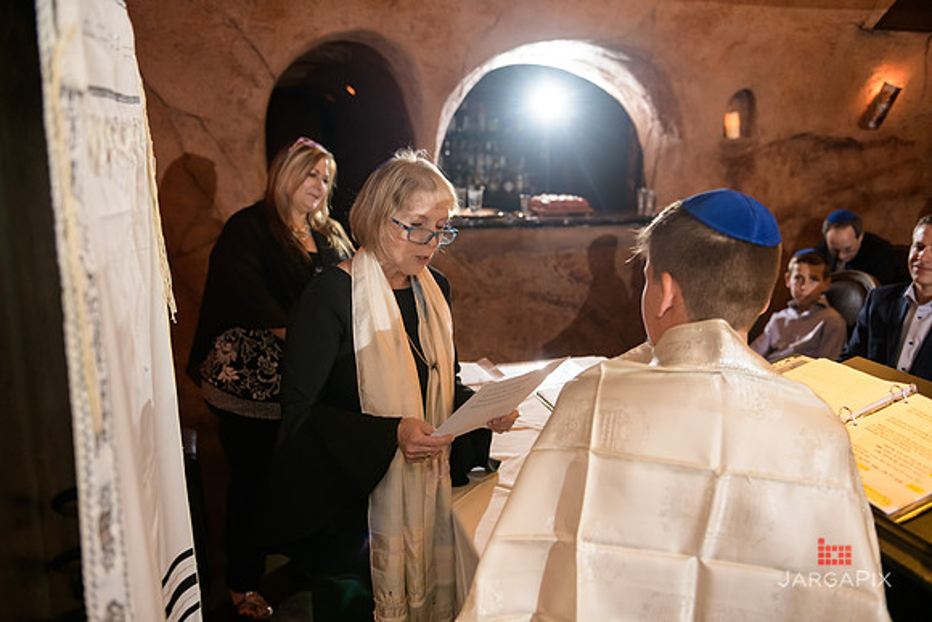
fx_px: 803
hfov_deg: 60.3
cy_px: 311
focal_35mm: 31
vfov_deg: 42.3
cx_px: 466
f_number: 3.2
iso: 1600
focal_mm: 31
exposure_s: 1/125
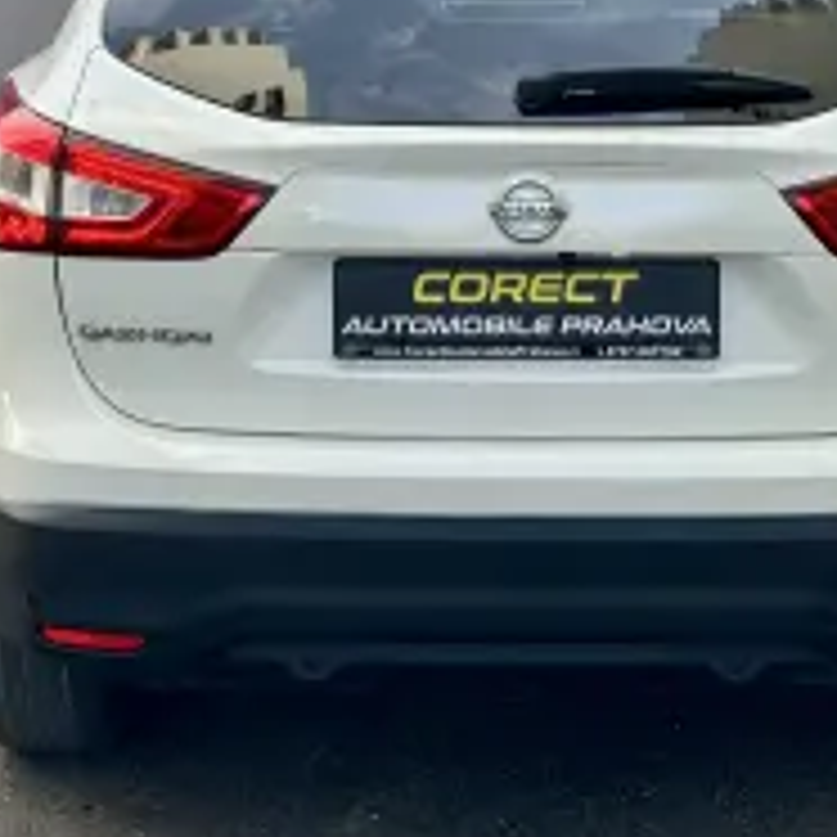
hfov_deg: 21.1
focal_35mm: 82
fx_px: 2243
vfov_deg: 21.1
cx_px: 522
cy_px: 274
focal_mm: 6.86
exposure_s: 1/1009
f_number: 1.78
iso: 64
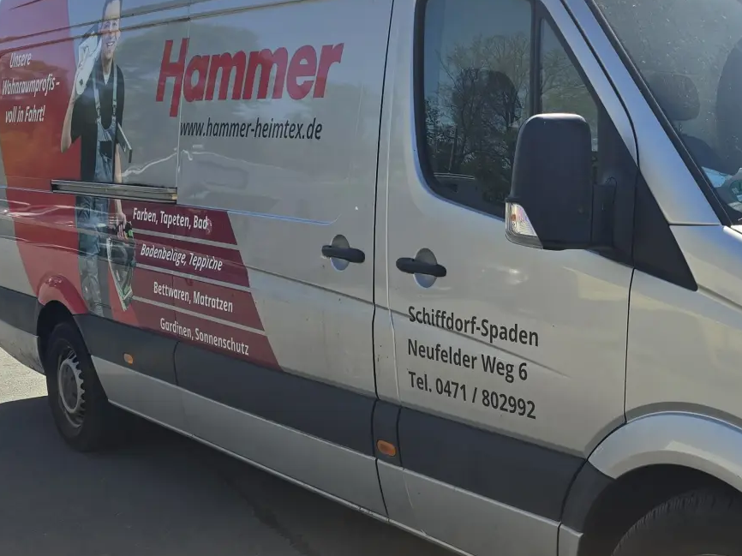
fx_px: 1093
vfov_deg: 28.5
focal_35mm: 51
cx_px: 584
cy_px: 334
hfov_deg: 36.3
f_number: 1.7
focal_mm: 6.3
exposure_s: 1/559
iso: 12
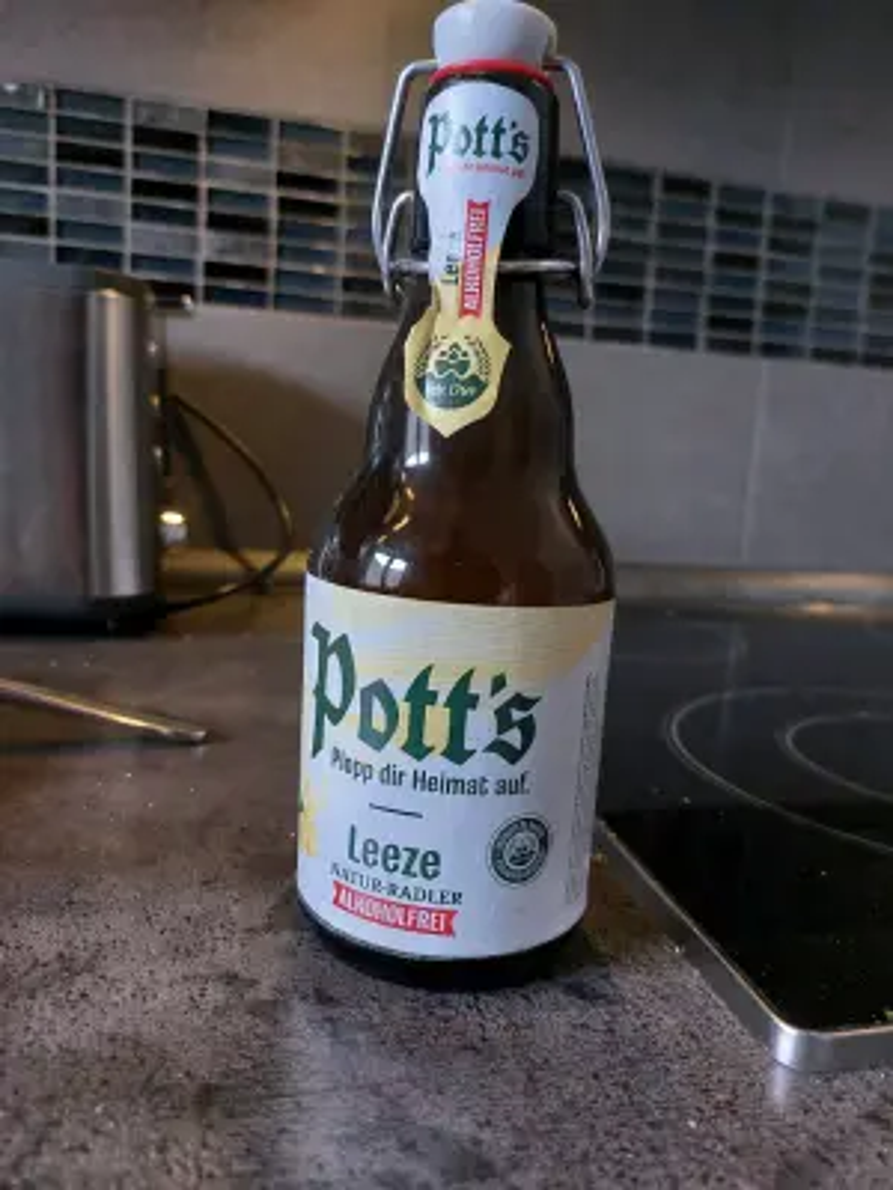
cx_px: 446
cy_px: 595
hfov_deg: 56.8
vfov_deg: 71.6
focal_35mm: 24
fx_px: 826
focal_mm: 5.23
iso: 125
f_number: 1.8
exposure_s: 1/50
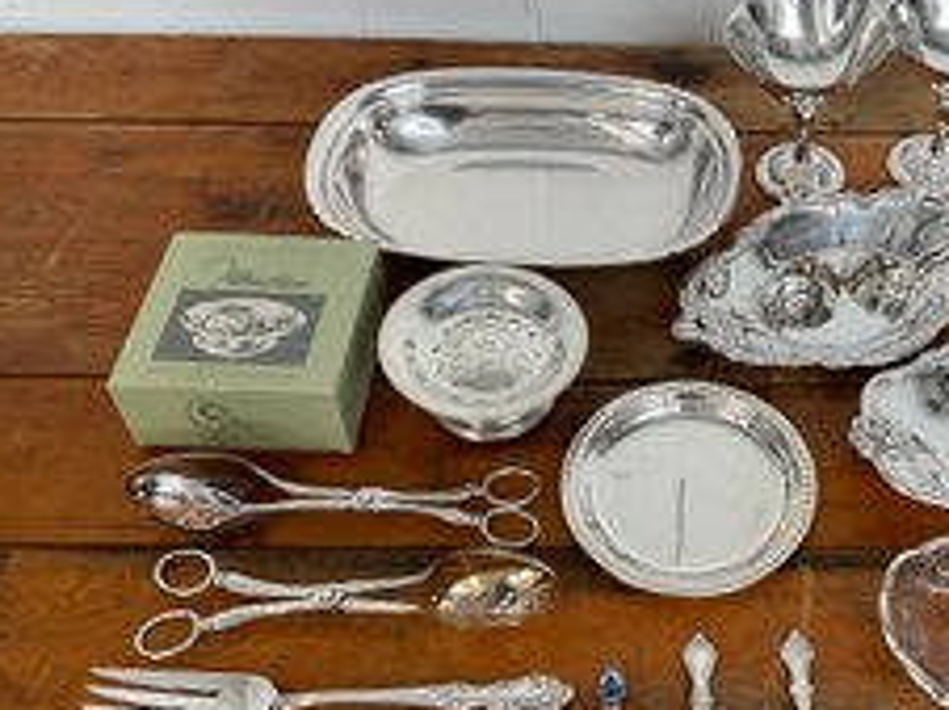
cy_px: 447
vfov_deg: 32.6
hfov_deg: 41.8
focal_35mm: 44
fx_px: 1205
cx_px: 708
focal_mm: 3
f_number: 1.8
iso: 32
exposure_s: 1/122
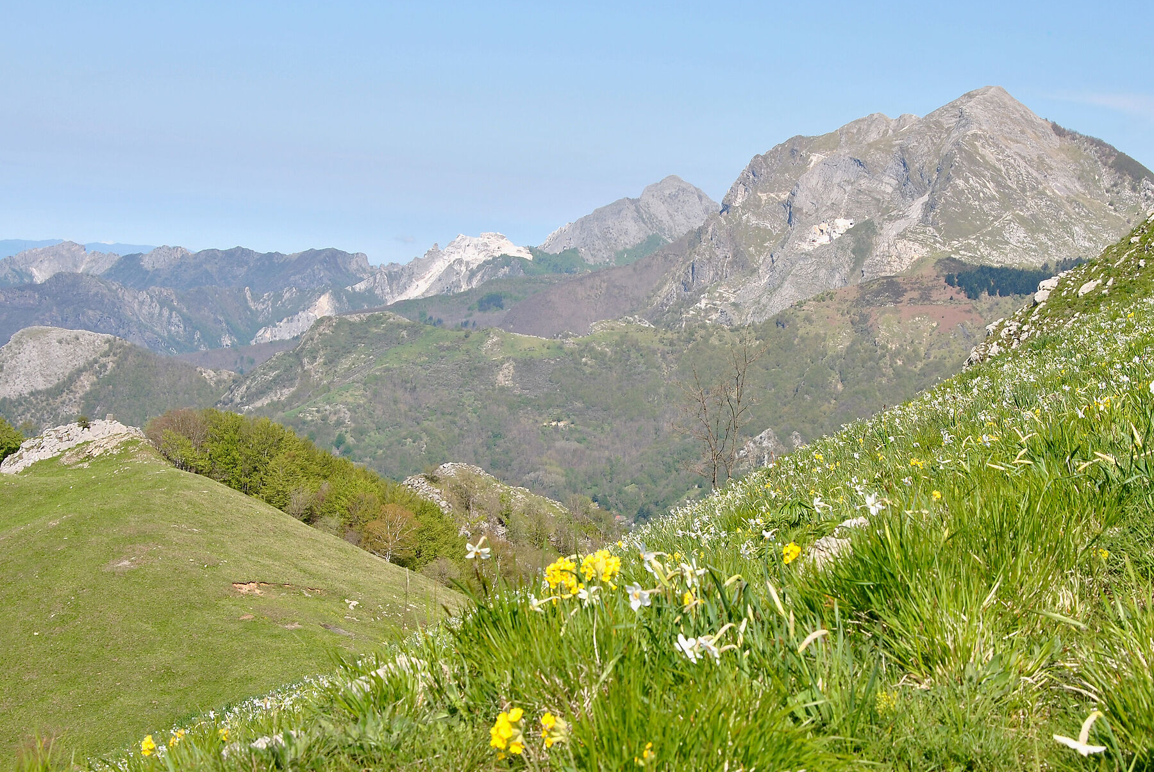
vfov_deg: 18.0
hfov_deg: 26.5
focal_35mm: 76
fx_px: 2439
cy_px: 446
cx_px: 723
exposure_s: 1/125
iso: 100
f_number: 11
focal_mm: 38
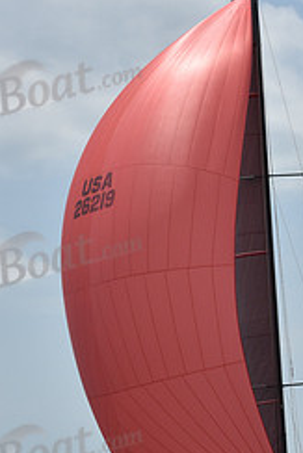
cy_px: 342
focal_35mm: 190
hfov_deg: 7.2
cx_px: 239
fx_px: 2395
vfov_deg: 10.8
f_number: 9
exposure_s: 1/1250
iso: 250
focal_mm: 80
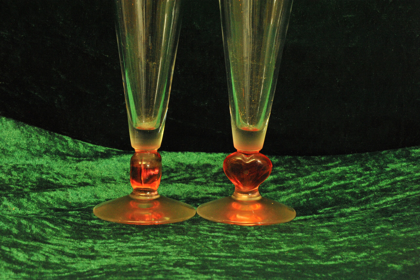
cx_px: 210
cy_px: 140
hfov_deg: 17.1
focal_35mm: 120
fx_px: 1399
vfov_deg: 11.4
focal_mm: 120
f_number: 22
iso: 6400
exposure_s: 1/8
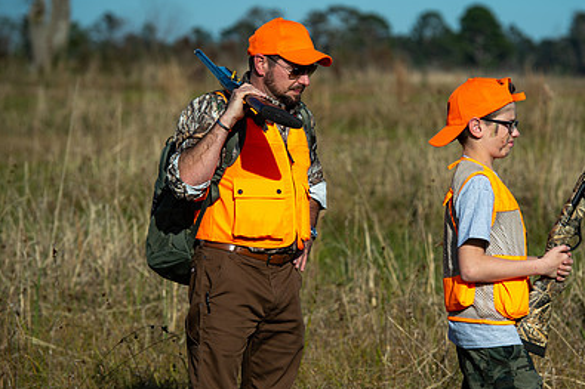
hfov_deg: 9.4
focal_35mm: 220
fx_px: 3573
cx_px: 375
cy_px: 210
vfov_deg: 6.2
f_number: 5.6
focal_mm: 150
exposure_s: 1/500
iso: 100
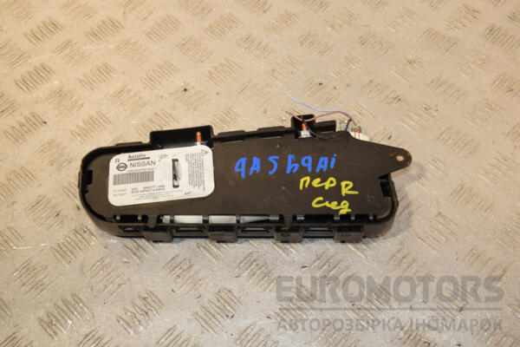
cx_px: 260
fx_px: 607
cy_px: 174
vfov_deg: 31.9
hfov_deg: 46.4
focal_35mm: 42
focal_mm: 28
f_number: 7.1
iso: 800
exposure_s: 1/200
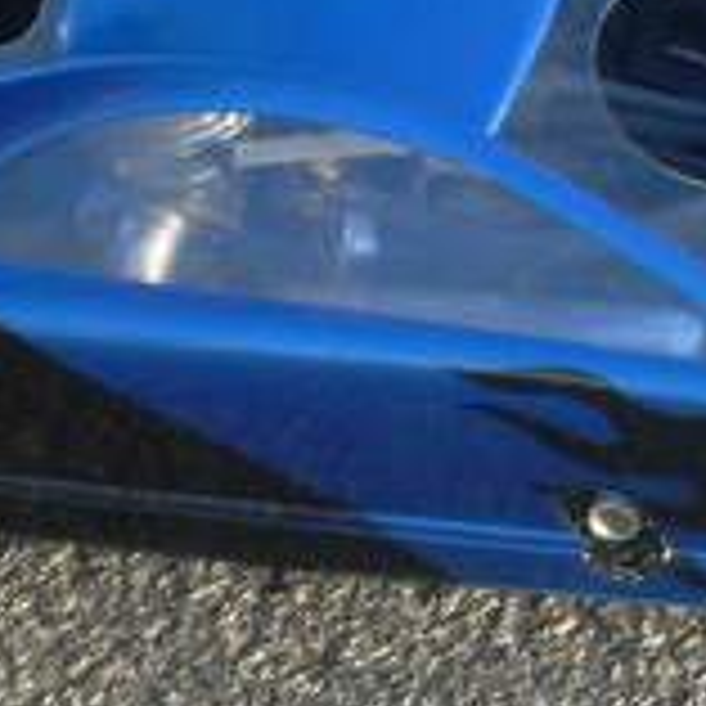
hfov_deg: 5.4
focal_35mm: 324
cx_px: 607
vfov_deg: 5.4
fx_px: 7476
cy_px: 157
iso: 50
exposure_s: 1/55
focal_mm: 15.3
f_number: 4.3
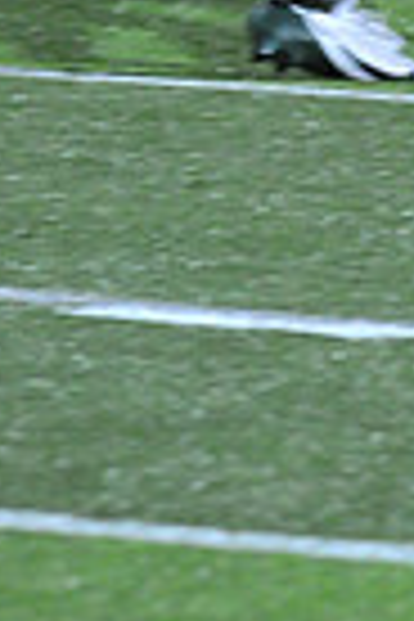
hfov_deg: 1.2
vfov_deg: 1.7
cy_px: -626
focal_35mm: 1178
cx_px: 616
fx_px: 20319
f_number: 5.6
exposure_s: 1/200
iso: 6400
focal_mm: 280
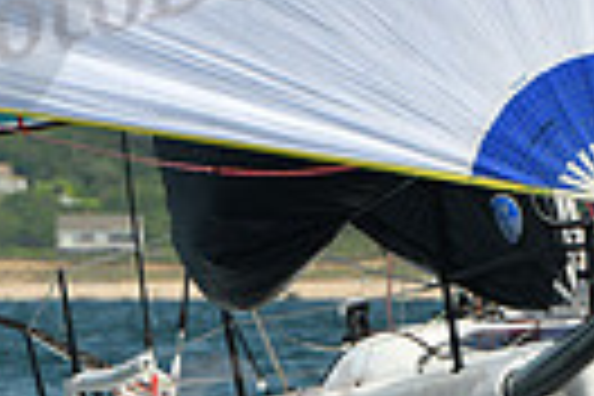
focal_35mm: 878
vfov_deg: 1.6
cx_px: 729
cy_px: 151
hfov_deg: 2.3
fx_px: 14486
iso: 320
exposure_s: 1/1250
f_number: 9
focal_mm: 200
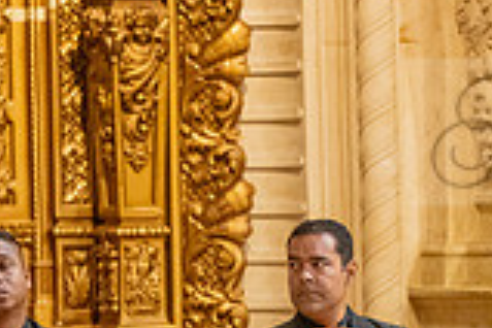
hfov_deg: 4.7
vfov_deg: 3.1
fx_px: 5999
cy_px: 132
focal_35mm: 439
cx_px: 675
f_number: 2.8
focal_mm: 120
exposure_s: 1/200
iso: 2000
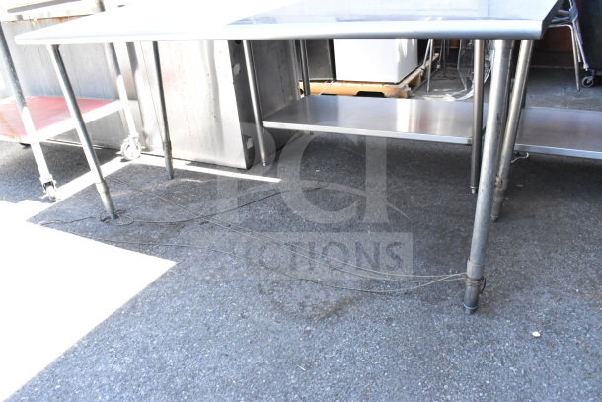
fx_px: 502
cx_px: 301
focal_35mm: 30
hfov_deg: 61.9
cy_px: 201
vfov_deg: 43.6
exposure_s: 1/500
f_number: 11
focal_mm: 20
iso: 6400
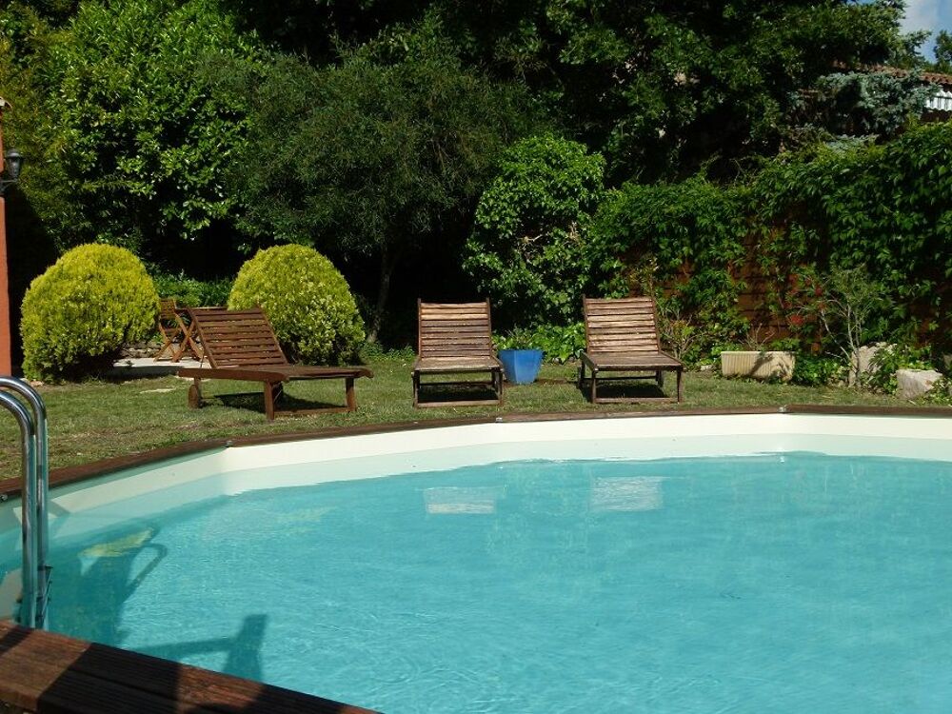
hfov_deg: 44.8
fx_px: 1155
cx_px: 476
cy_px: 357
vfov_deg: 34.3
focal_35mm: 42
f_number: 4
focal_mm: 7.6
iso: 100
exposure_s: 1/1300
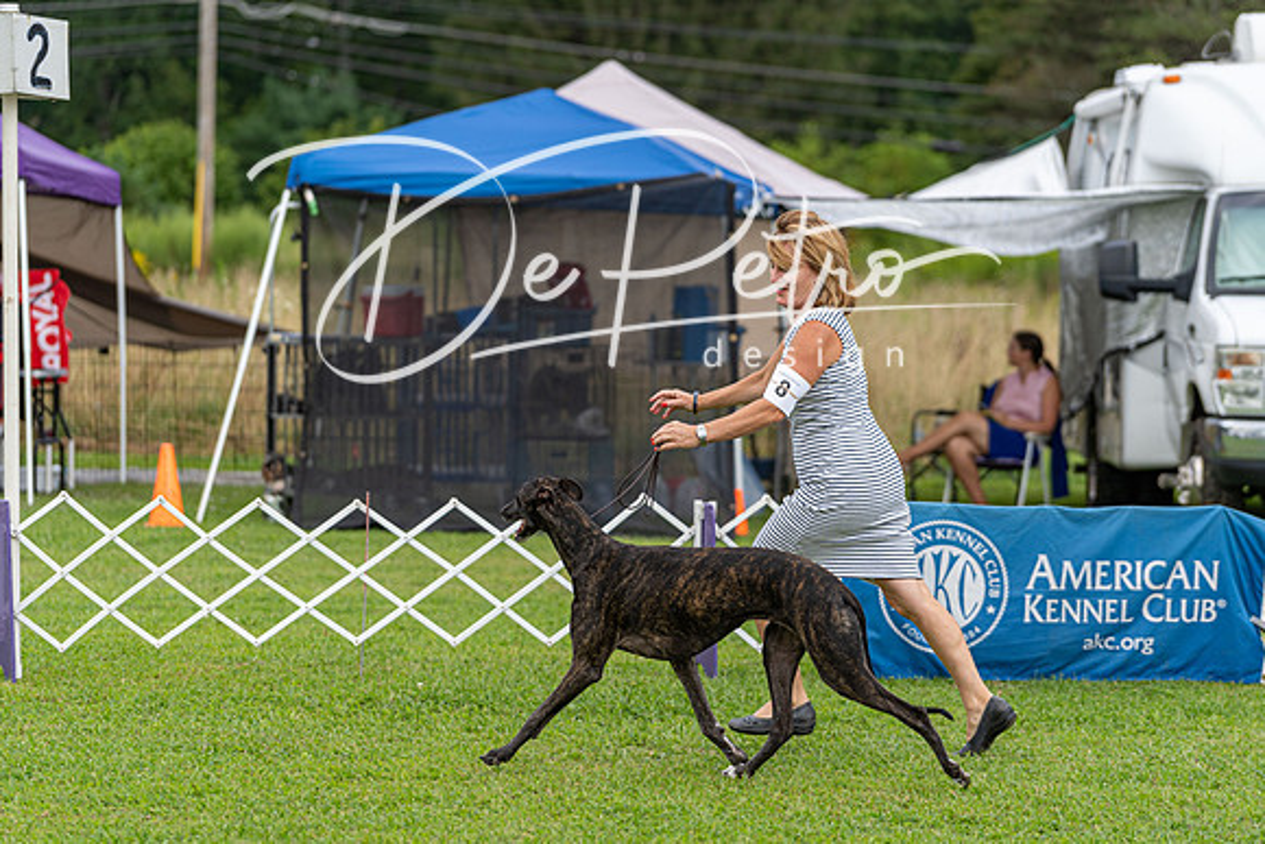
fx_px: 5904
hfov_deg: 12.2
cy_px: 422
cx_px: 632
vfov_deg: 8.2
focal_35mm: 168
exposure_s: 1/1000
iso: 320
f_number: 4
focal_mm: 168
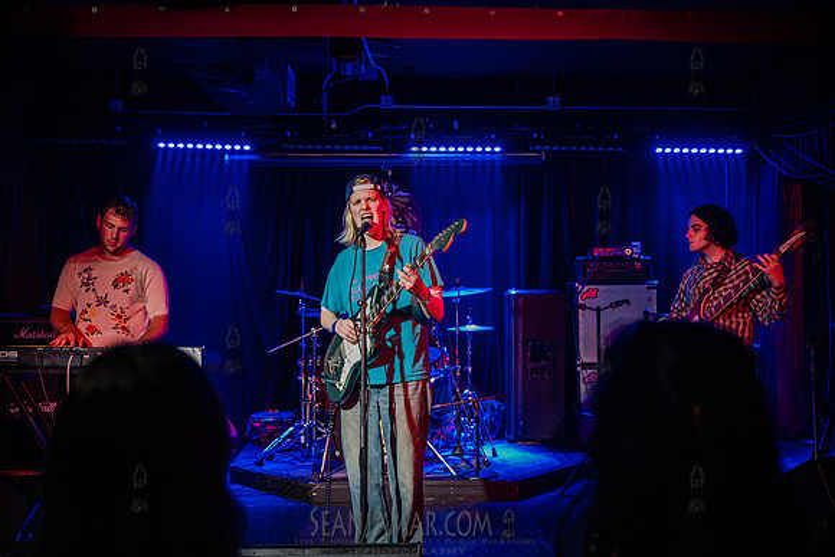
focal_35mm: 37
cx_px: 418
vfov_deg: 35.8
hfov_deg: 51.6
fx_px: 863
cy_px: 278
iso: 12800
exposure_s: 1/250
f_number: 3.2
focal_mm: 35
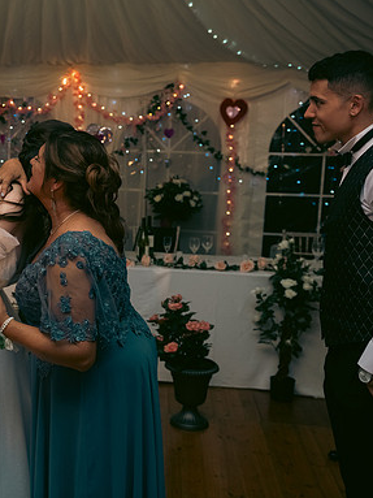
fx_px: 733
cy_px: 249
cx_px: 39
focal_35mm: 51
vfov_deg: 37.5
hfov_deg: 27.5
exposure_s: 1/160
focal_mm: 35
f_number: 3.5
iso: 800
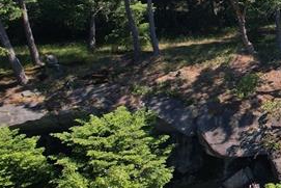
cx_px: 474
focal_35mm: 83
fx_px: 648
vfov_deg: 16.3
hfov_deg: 19.6
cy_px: 32
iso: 100
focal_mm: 8.38
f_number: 2.8
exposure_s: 1/1000
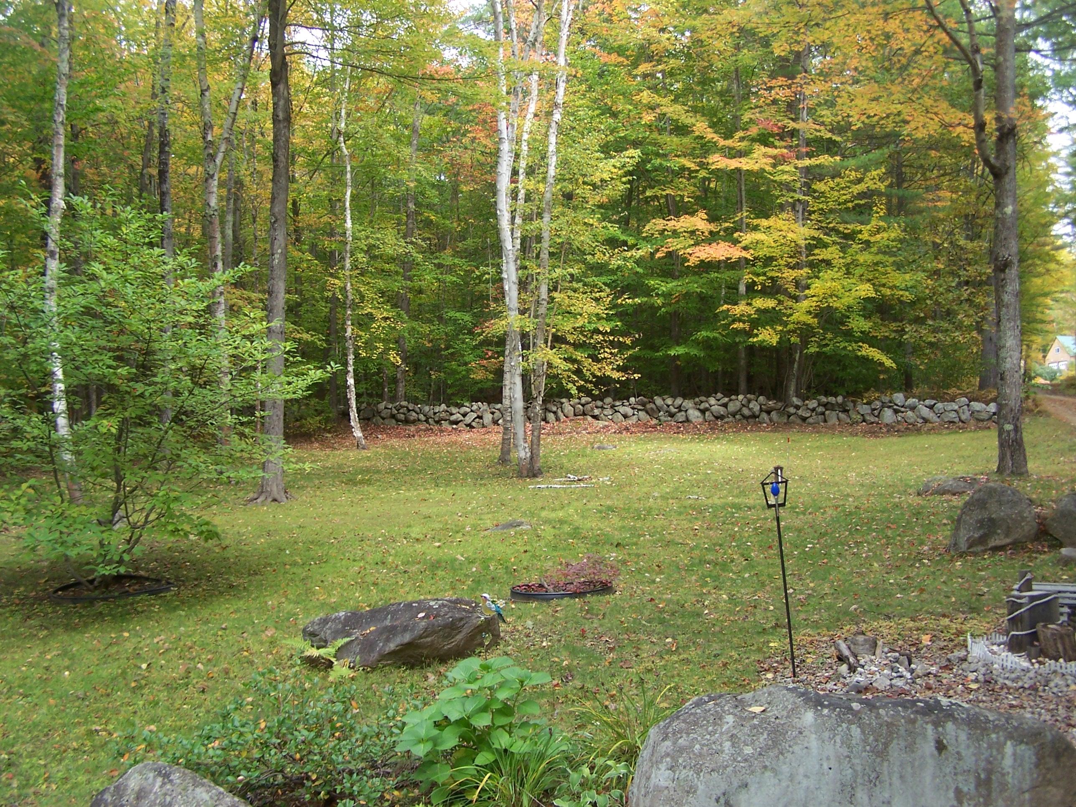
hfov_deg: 49.0
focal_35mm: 38
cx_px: 538
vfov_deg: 37.7
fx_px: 1181
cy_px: 404
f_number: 2.8
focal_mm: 6.3
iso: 80
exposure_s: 1/90
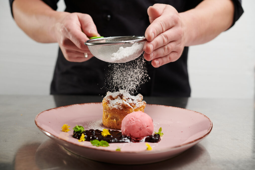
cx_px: 128
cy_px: 85
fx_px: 425
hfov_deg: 33.4
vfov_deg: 22.6
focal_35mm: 60
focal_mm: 60
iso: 100
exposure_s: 1/100
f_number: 5.6
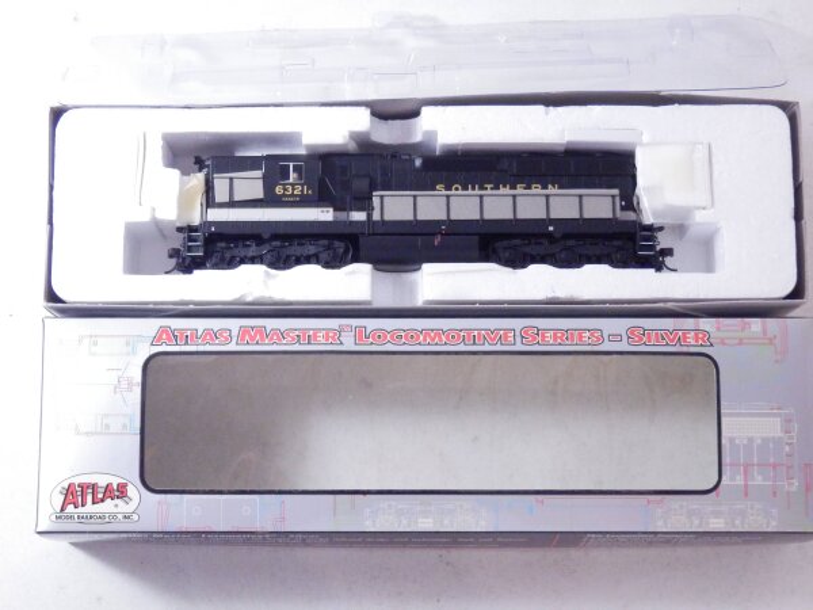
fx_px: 1550
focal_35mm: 66
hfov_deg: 29.4
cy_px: 305
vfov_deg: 22.3
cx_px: 406
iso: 1000
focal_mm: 11.9
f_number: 4.4
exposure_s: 1/160
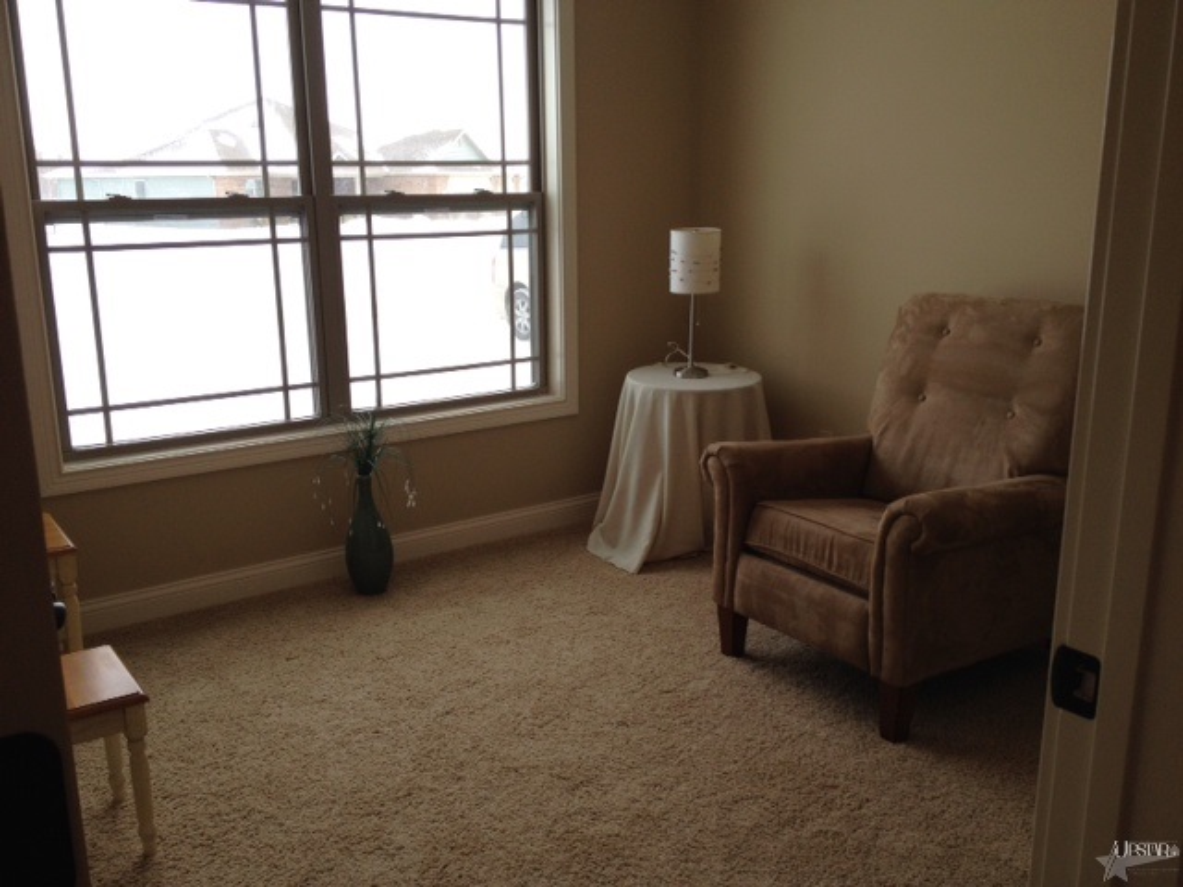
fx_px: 1196
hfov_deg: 52.6
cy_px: 444
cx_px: 592
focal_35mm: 35
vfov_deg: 40.7
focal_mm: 4.28
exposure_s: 1/199
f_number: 2.4
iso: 50
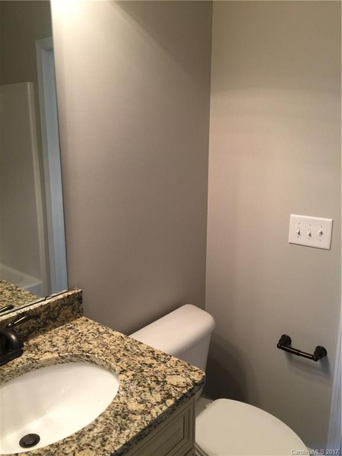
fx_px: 382
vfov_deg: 61.7
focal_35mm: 29
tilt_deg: -12.3
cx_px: 171
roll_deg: -0.3
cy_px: 228
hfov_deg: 48.2
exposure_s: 1/15
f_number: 2.2
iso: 40
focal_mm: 4.15
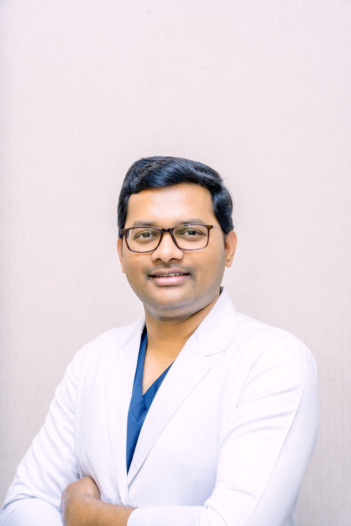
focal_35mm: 70
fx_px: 1024
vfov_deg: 28.8
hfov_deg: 19.5
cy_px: 263
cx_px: 176
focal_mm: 70
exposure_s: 1/200
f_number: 7.1
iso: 1250
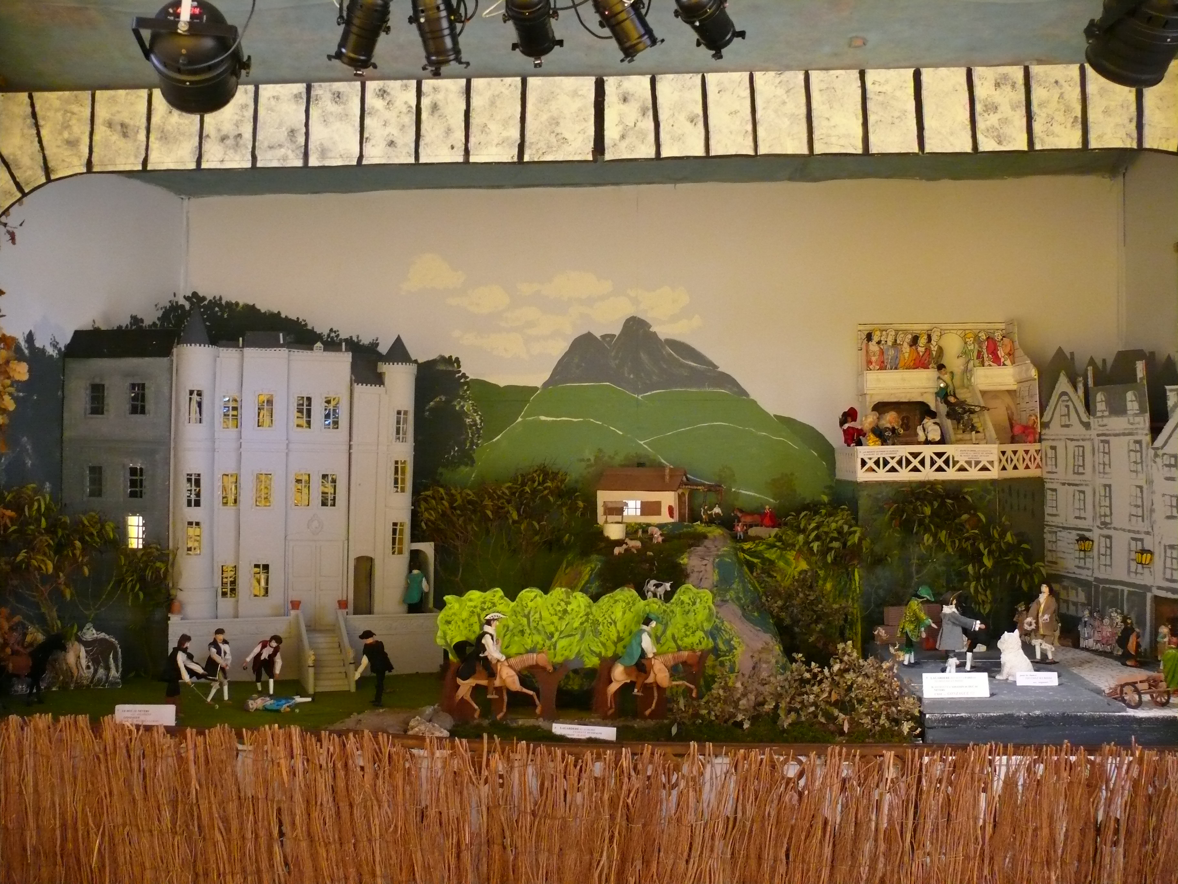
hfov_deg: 52.6
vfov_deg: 40.7
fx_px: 1191
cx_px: 589
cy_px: 442
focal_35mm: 35
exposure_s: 1/60
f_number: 2.8
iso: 400
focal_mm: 7.4
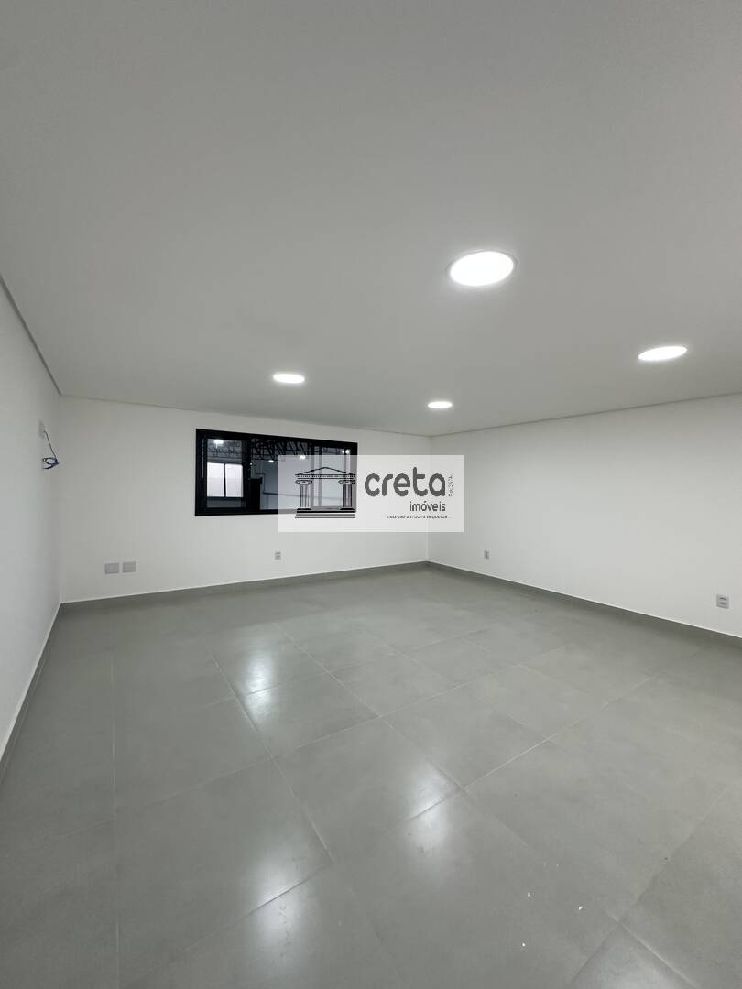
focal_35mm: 14
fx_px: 400
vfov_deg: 102.1
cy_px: 494
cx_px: 371
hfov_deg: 85.7
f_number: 2.2
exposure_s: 1/120
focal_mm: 2.22
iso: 160
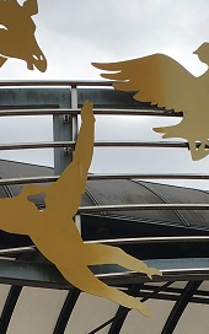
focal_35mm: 114
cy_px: 377
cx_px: 144
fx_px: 1039
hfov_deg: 11.5
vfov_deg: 17.6
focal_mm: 4.15
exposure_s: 1/1876
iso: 25
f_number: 2.2
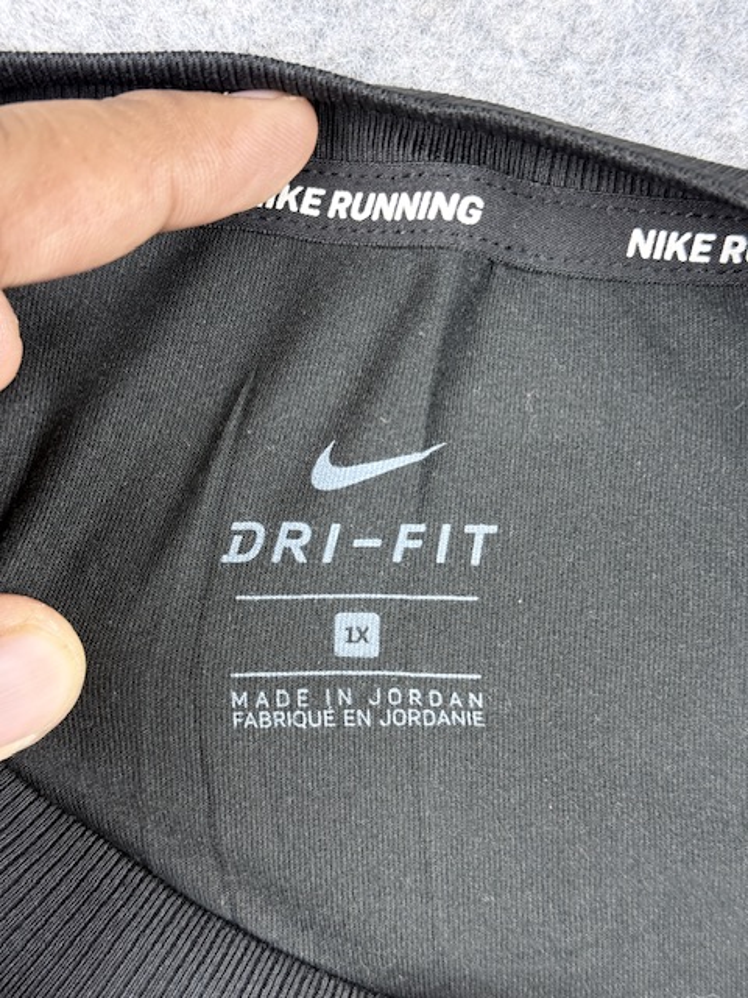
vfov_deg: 39.7
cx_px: 374
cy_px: 499
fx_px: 1383
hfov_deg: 30.3
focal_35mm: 48
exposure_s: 1/50
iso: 200
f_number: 1.78
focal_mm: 6.76
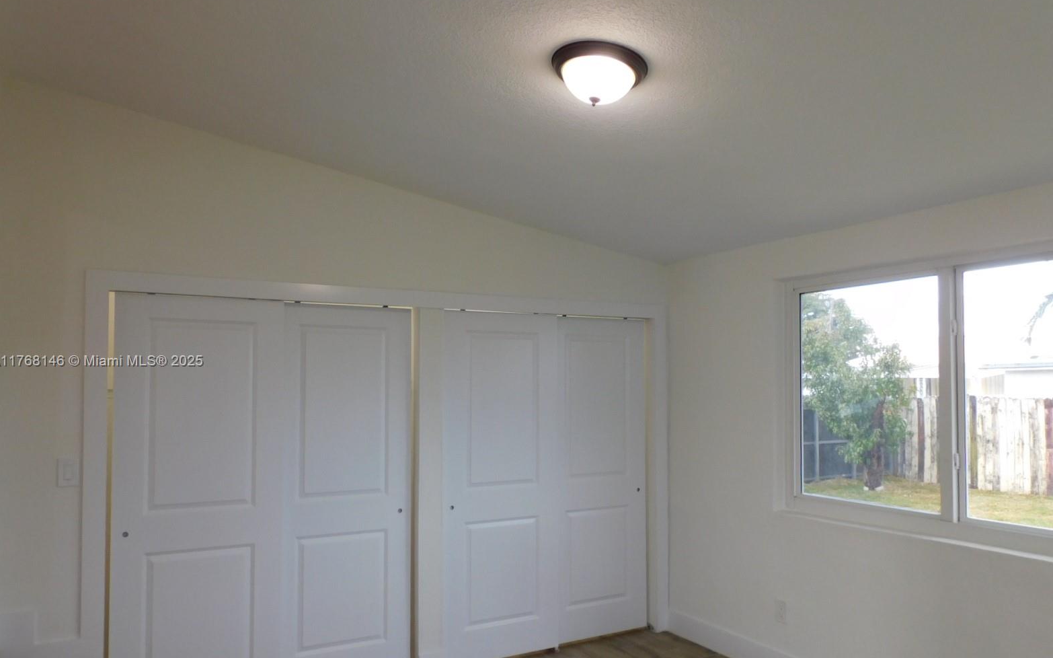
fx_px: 746
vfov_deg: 47.5
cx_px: 526
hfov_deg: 70.4
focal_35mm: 26
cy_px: 362
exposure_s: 1/30
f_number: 3.3
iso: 125
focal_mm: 4.3
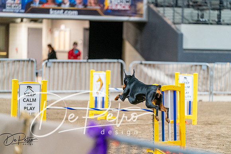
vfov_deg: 6.9
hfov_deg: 10.3
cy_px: 77
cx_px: 116
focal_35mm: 200
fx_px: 1284
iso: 6400
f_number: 2.8
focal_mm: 200
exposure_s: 1/250
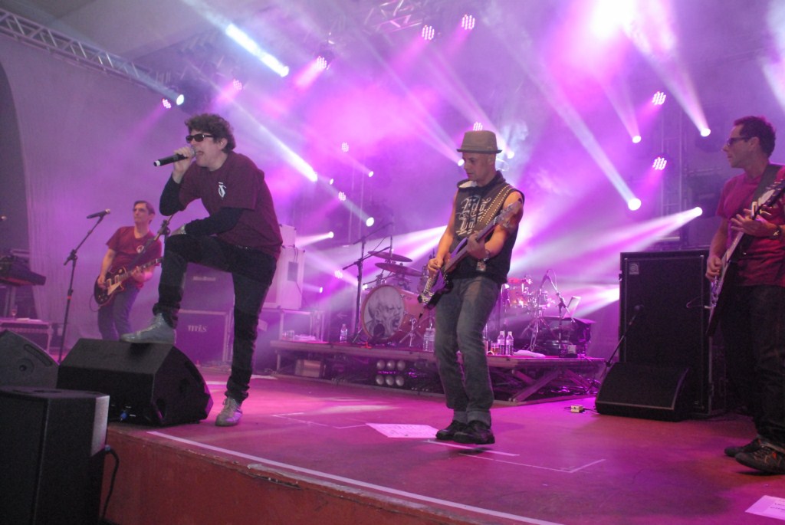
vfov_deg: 43.7
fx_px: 655
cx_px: 392
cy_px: 262
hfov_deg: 61.9
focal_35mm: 30
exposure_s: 1/100
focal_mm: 20
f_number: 4
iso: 1600
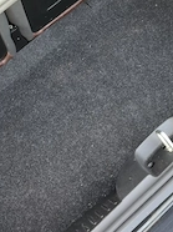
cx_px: 91
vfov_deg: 33.9
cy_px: 70
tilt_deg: -49.1
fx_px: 374
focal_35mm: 56
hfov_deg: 26.0
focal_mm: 5.1
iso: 160
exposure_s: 1/60
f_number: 1.6
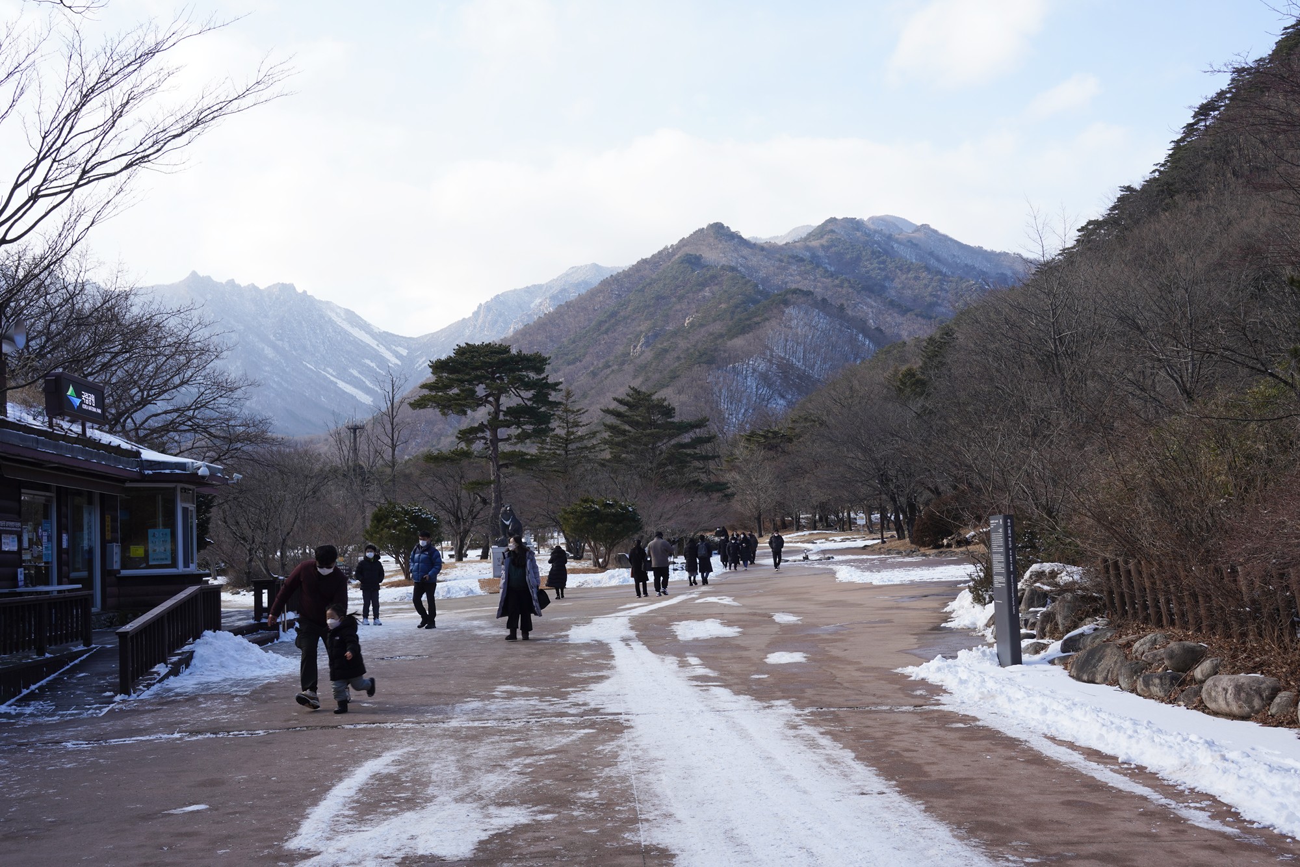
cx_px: 650
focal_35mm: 44
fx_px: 1589
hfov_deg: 44.5
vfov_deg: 30.5
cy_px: 434
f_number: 11
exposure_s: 1/100
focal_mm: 44
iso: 160
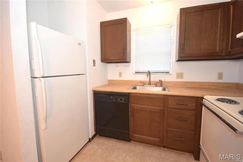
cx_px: 122
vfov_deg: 77.3
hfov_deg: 100.4
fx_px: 101
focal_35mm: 15
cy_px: 81
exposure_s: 1/60
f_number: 4
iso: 1400
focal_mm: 10
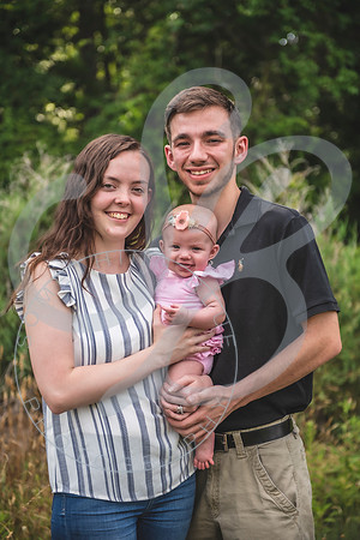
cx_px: 180
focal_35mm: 70
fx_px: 1050
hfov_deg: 19.5
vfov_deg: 28.8
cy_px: 270
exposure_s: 1/640
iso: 100
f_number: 2.8
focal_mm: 70
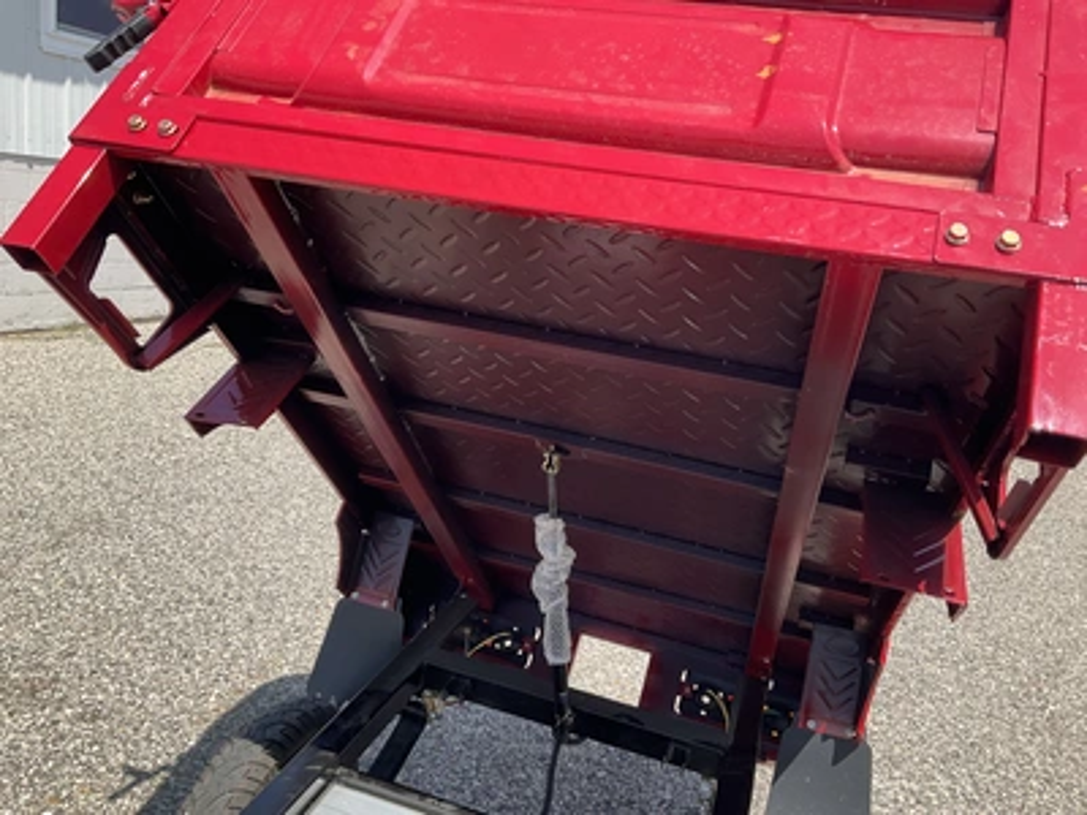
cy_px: 408
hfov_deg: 61.7
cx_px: 544
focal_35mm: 29
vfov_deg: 48.2
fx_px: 911
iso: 25
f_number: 1.8
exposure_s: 1/912
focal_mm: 3
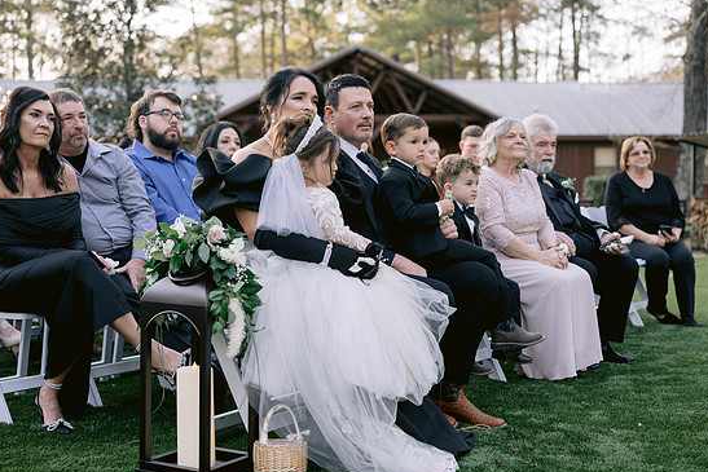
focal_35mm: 53
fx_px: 1043
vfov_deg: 25.5
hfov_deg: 37.5
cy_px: 241
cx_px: 355
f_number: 2.8
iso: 400
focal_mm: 50
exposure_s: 1/500
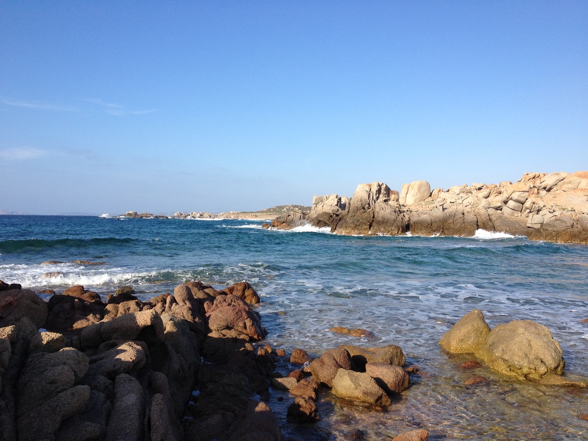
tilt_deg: -2.2
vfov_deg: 40.7
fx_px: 595
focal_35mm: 35
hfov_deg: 52.6
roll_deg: -0.6
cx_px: 294
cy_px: 220
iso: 50
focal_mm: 4.28
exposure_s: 1/1346
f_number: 2.4
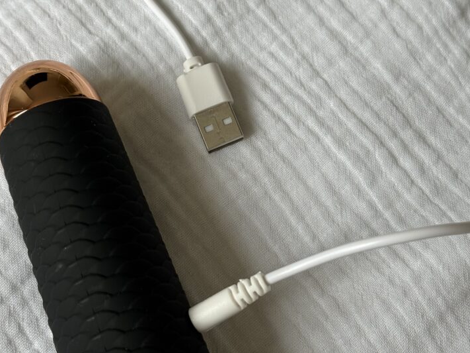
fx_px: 733
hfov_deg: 35.5
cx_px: 228
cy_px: 155
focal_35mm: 54
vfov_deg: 27.0
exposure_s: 1/121
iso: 64
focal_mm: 6.76
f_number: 1.78
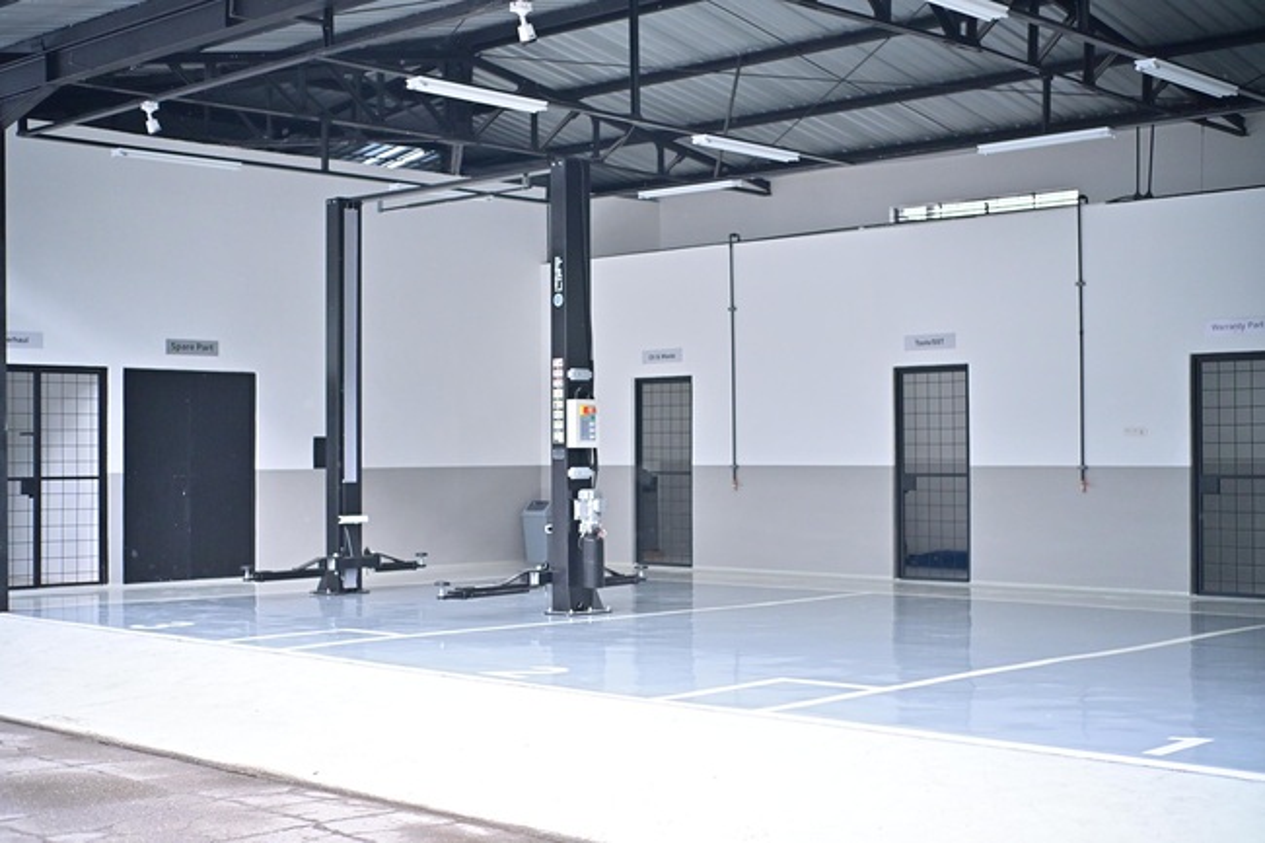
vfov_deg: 25.7
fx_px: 1844
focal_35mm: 52
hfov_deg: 37.9
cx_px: 632
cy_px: 422
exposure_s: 1/1250
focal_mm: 35
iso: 1000
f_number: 1.8
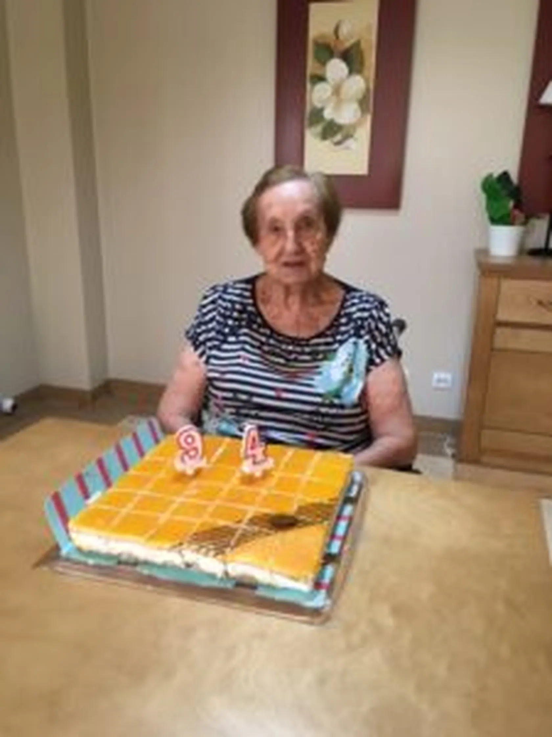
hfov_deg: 48.2
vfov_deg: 61.7
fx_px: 617
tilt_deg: -19.2
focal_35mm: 29
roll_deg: -0.4
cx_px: 276
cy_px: 368
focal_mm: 4.15
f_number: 2.2
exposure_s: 1/33
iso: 100
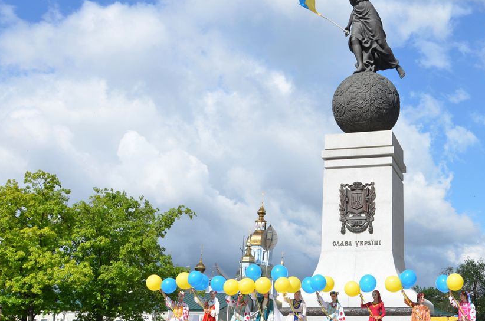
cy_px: 131
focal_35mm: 46
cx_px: 363
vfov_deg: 29.0
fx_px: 618
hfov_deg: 41.6
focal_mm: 18
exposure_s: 1/400
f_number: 14
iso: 250
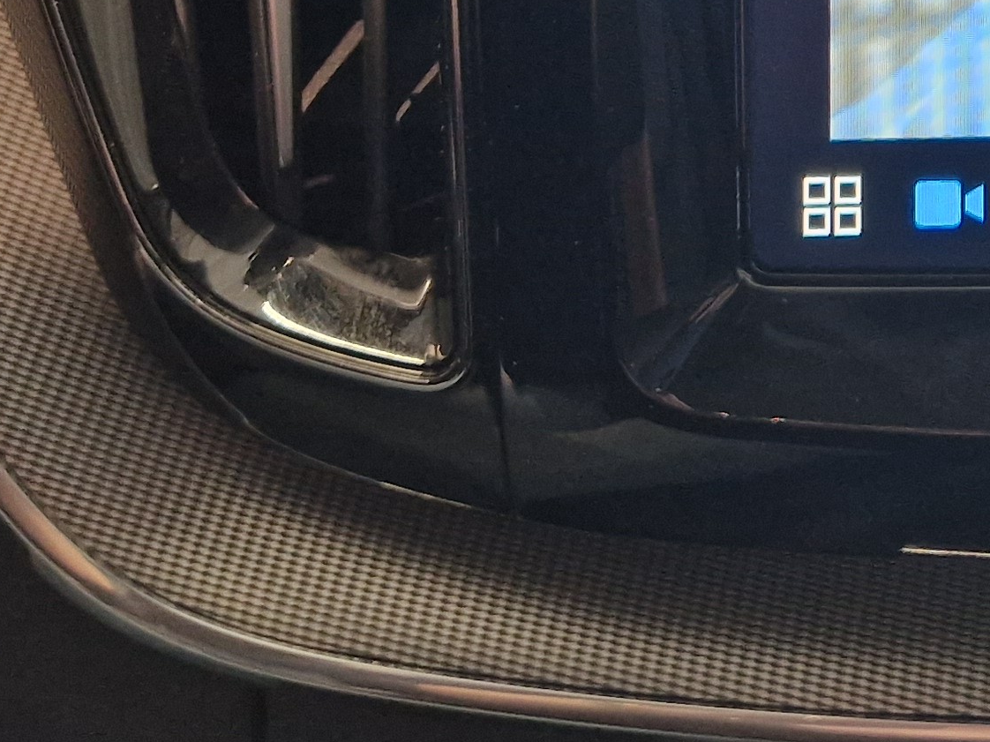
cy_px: -453
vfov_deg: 16.1
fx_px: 2345
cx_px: 1145
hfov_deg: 22.2
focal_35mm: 82
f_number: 1.8
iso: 160
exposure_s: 1/100
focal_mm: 5.4
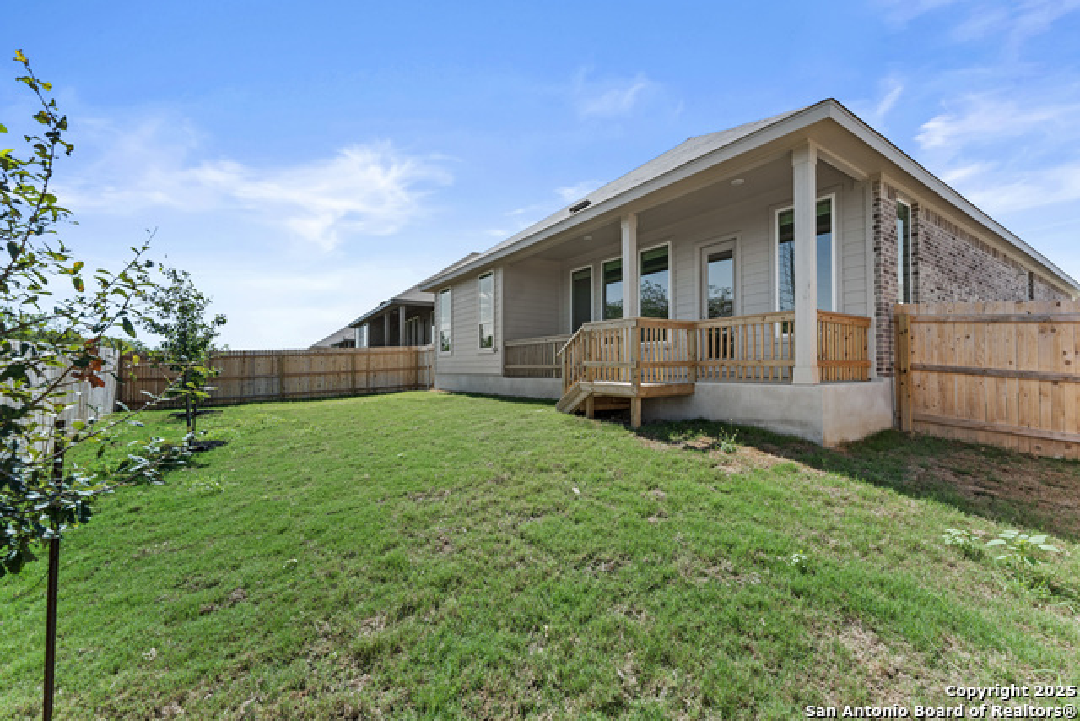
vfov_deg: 81.2
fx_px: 420
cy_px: 360
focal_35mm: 14
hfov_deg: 104.2
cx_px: 540
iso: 160
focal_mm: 14
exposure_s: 1/125
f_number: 8
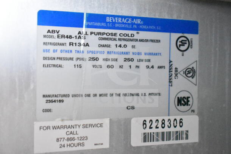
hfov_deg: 37.8
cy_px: 77
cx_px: 116
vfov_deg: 25.8
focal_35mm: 52
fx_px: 337
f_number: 4.5
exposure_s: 1/50
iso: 25600
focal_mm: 35
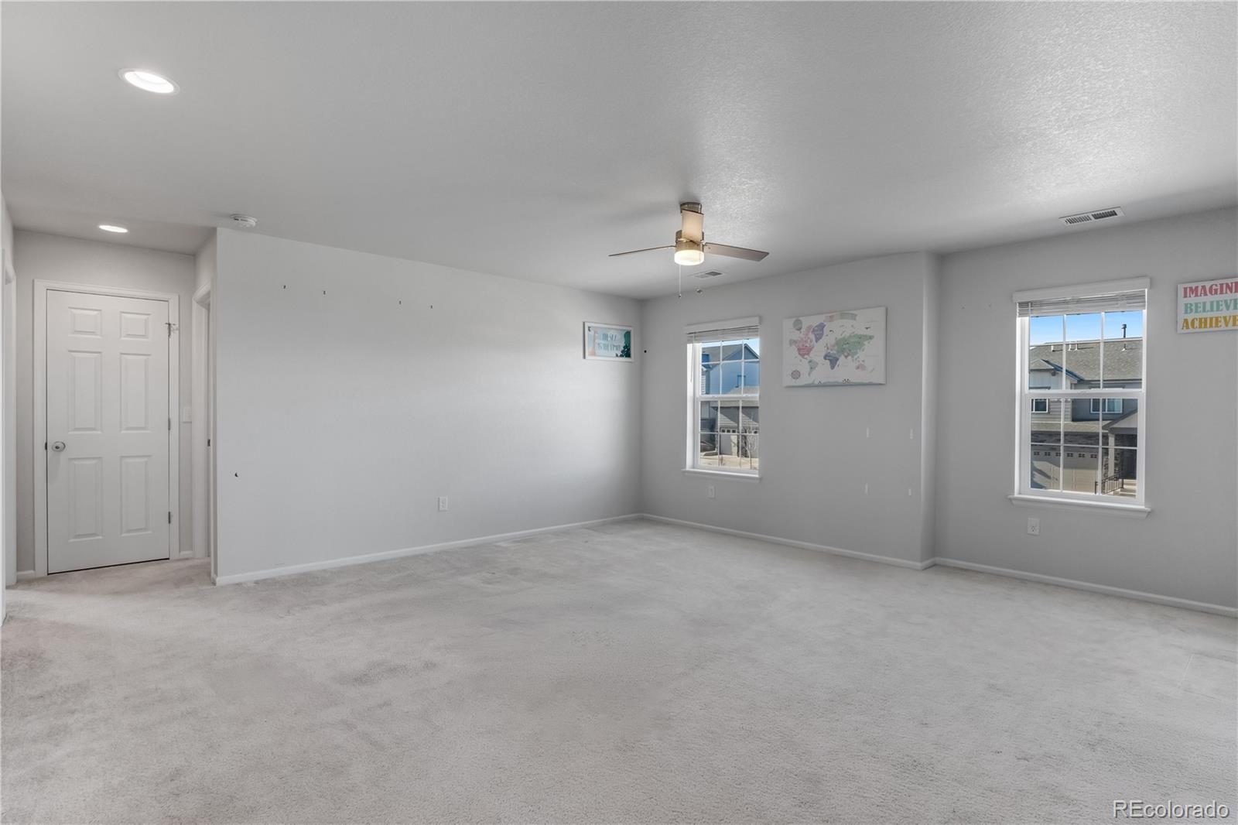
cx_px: 619
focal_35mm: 16
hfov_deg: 95.0
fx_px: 567
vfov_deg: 72.0
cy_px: 412
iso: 400
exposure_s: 1/30
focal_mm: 11
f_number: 8
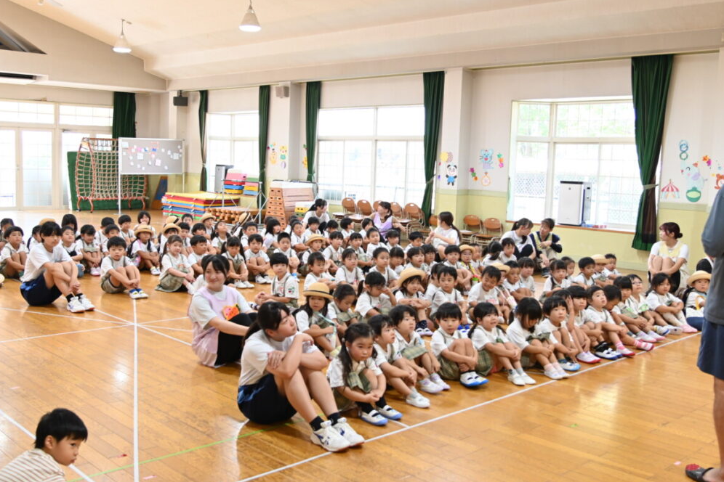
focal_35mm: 37
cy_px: 246
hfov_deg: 51.9
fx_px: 744
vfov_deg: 35.9
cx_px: 355
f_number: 4
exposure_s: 1/125
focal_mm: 24
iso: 720
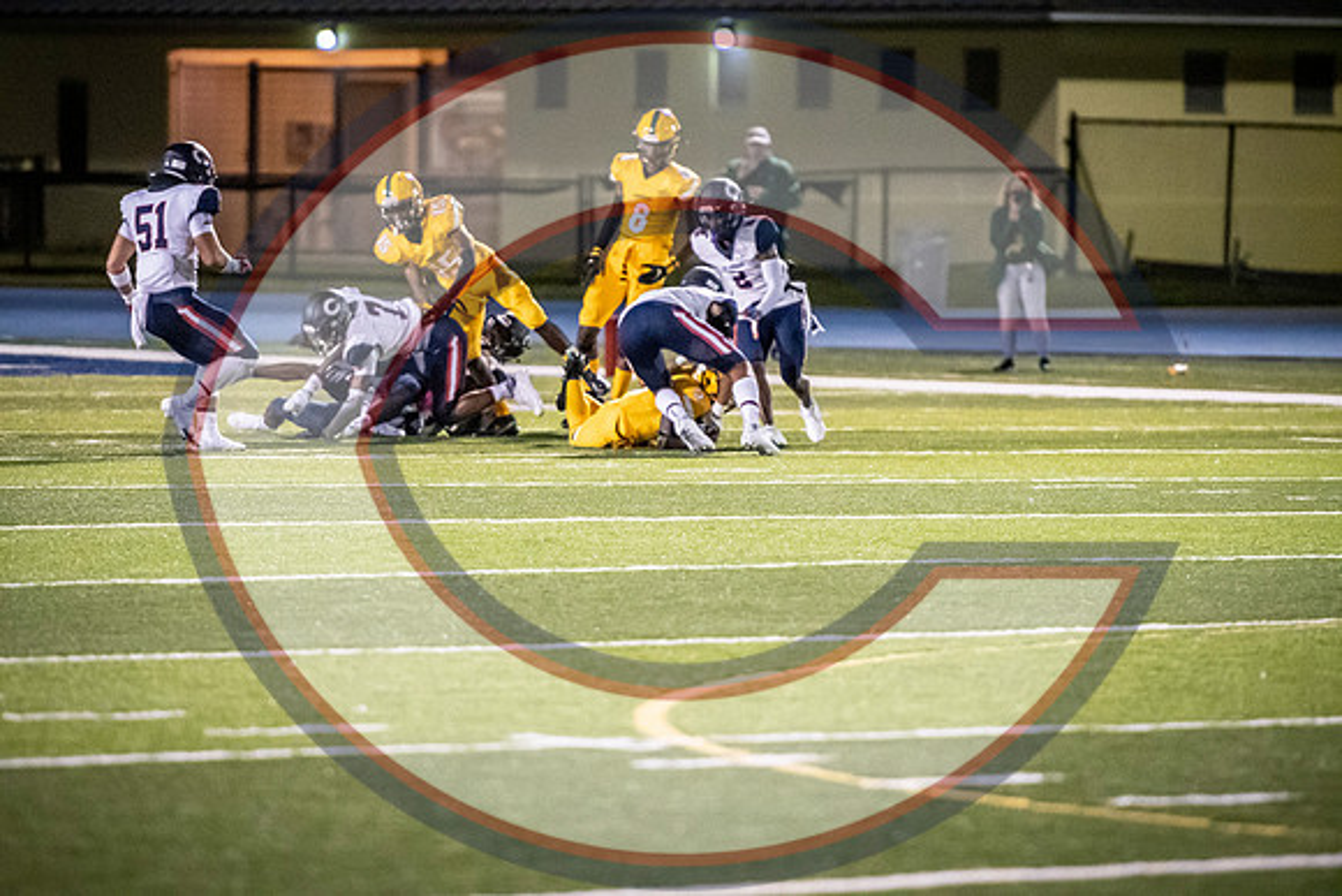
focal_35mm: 300
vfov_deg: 4.6
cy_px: 448
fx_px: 11185
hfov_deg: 6.9
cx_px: 671
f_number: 2.8
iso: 9000
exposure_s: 1/2000
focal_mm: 200
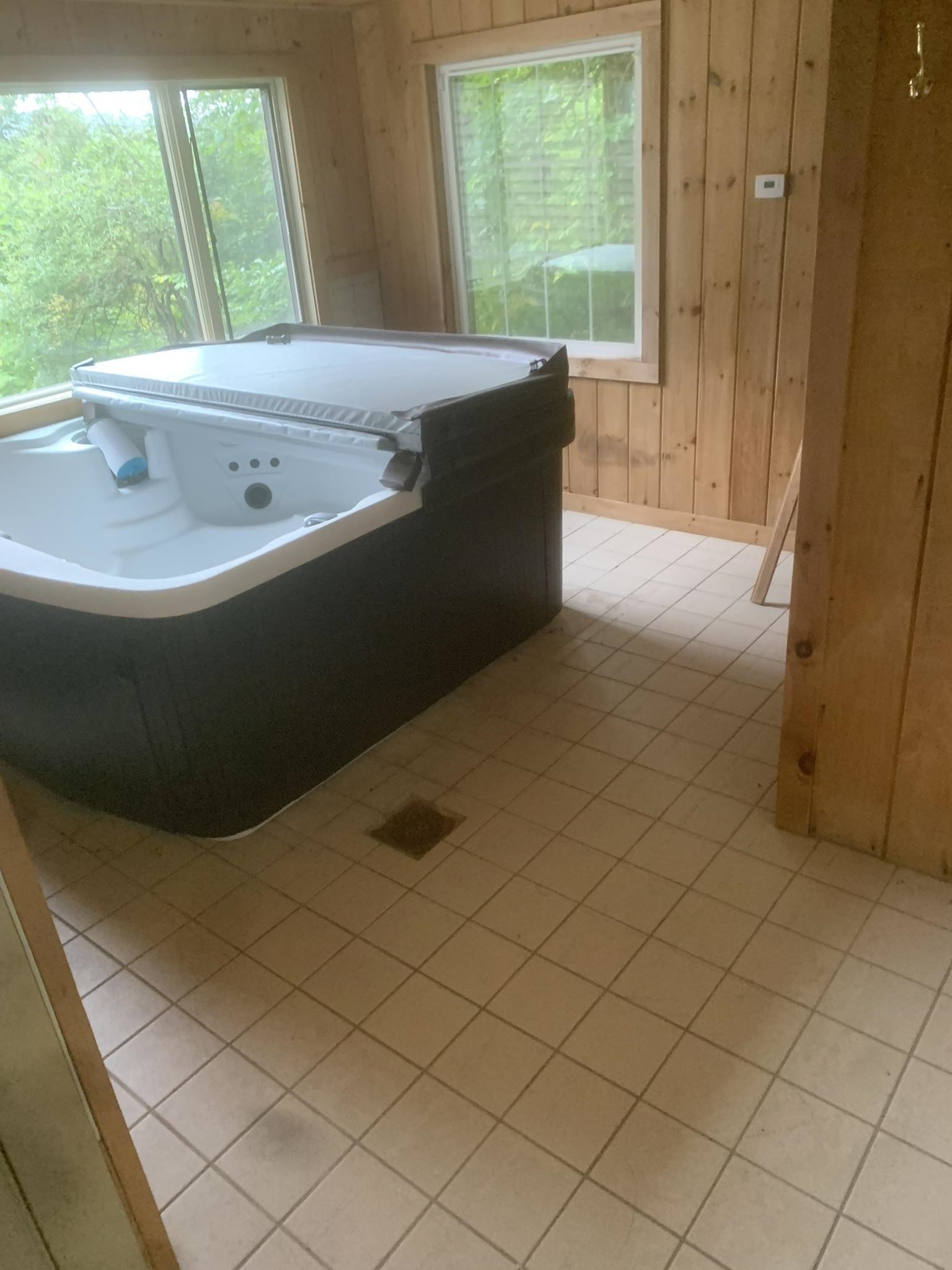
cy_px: 635
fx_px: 953
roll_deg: +7.2
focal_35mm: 26
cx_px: 476
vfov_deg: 67.3
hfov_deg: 53.1
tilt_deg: -22.6
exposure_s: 1/58
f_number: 1.8
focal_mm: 4.25
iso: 400
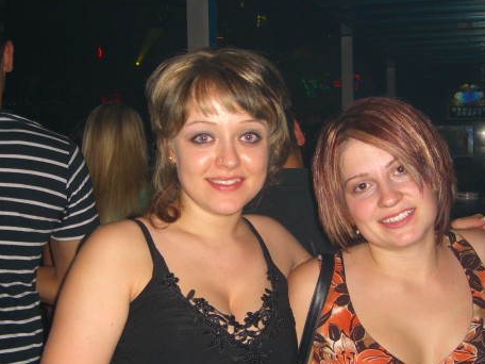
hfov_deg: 38.2
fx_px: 701
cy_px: 226
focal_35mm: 50
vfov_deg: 29.0
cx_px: 249
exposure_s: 1/60
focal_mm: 7.9
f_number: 2.8
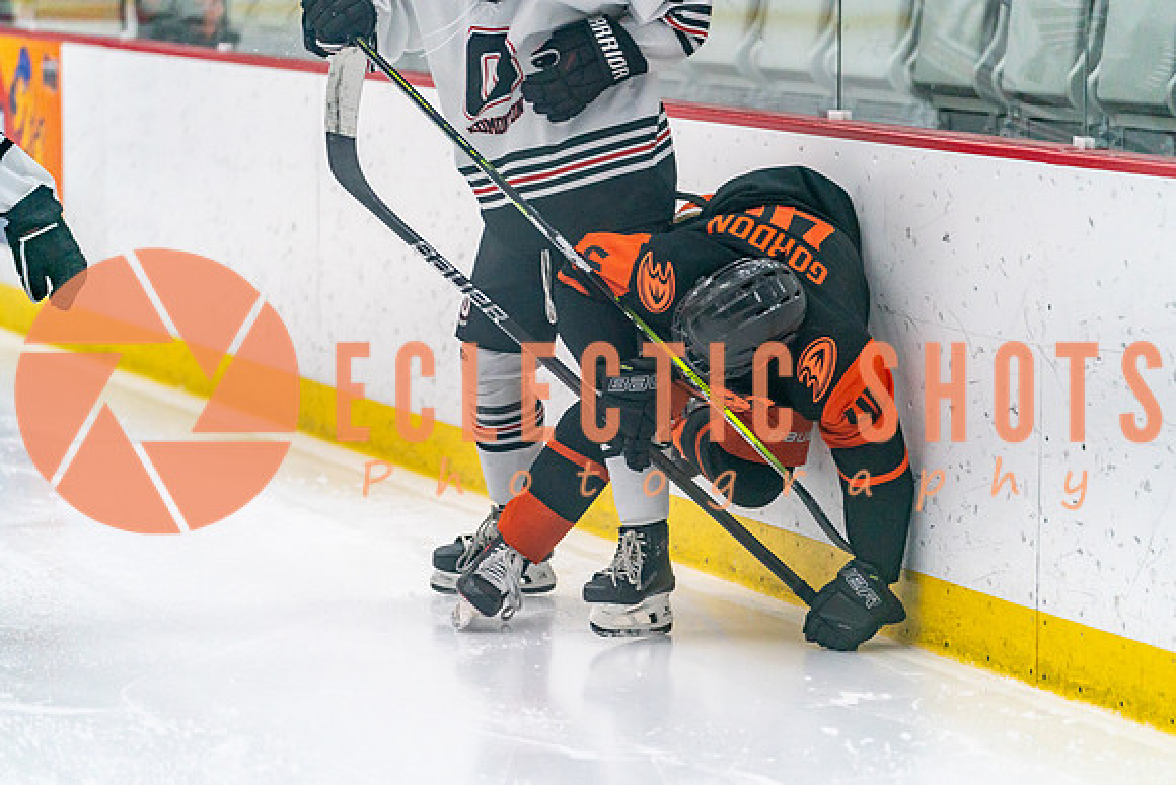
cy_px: 392
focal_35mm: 150
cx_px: 588
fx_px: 4901
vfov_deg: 9.2
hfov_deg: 13.7
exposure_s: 1/1250
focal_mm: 150
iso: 3200
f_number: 2.8
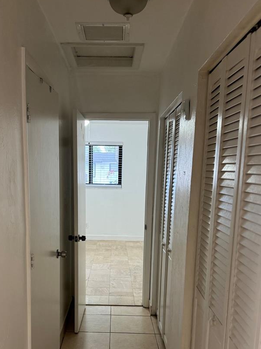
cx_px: 108
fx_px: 362
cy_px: 243
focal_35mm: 36
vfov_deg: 50.1
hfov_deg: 39.5
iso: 200
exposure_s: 1/60
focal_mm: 6.76
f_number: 1.78
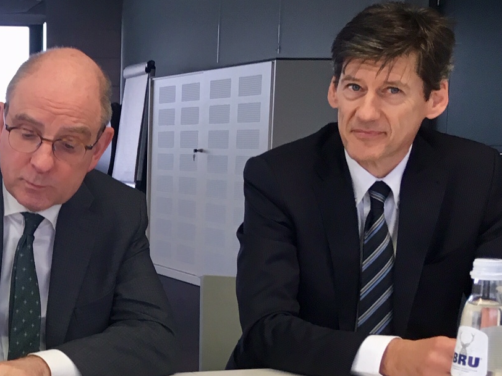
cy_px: 294
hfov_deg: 25.3
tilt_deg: -8.5
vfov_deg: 20.2
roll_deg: +0.7
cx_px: -33
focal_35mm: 72
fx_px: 1044
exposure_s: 1/33
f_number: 2.2
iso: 32
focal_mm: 4.15
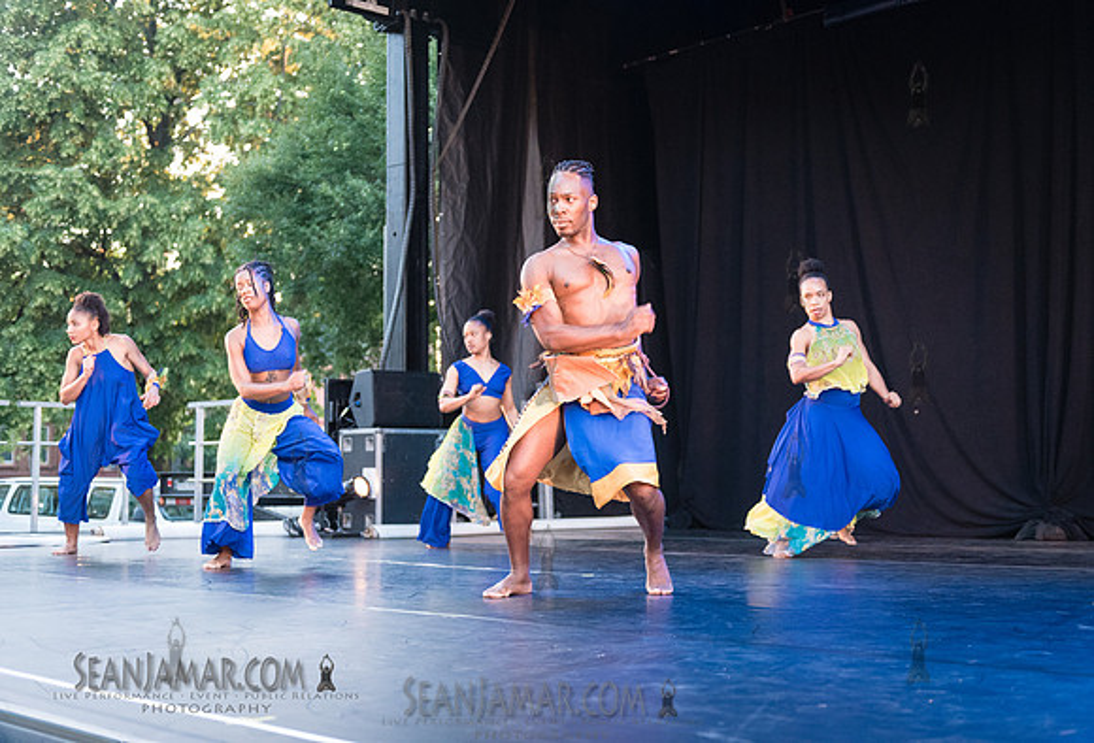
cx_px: 599
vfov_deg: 27.9
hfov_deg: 40.1
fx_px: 1497
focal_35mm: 49
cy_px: 343
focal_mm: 45
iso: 3200
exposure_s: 1/400
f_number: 2.8
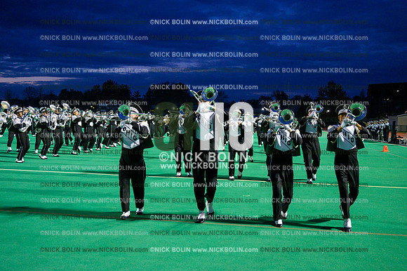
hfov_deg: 51.9
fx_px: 418
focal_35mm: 37
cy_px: 136
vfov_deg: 35.9
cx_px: 204
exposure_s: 1/500
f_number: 4
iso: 6400
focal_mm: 37
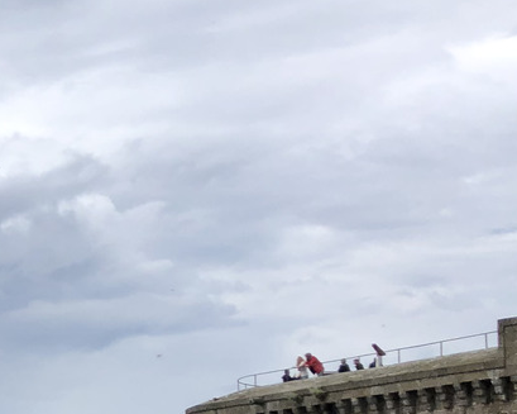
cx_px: -489
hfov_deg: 14.9
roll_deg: +1.4
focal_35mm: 107
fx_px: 1637
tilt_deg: -1.2
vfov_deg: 13.7
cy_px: 576
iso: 20
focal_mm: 4
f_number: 1.8
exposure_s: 1/3040
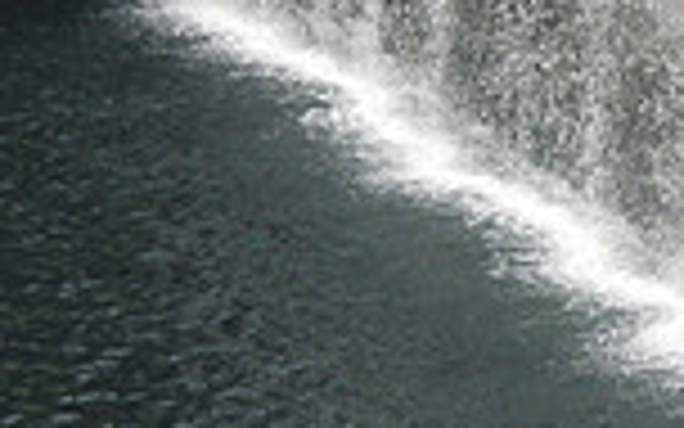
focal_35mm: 280
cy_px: -291
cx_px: 860
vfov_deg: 4.6
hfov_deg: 7.4
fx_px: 5220
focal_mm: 12.5
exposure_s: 1/320
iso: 100
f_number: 4.4
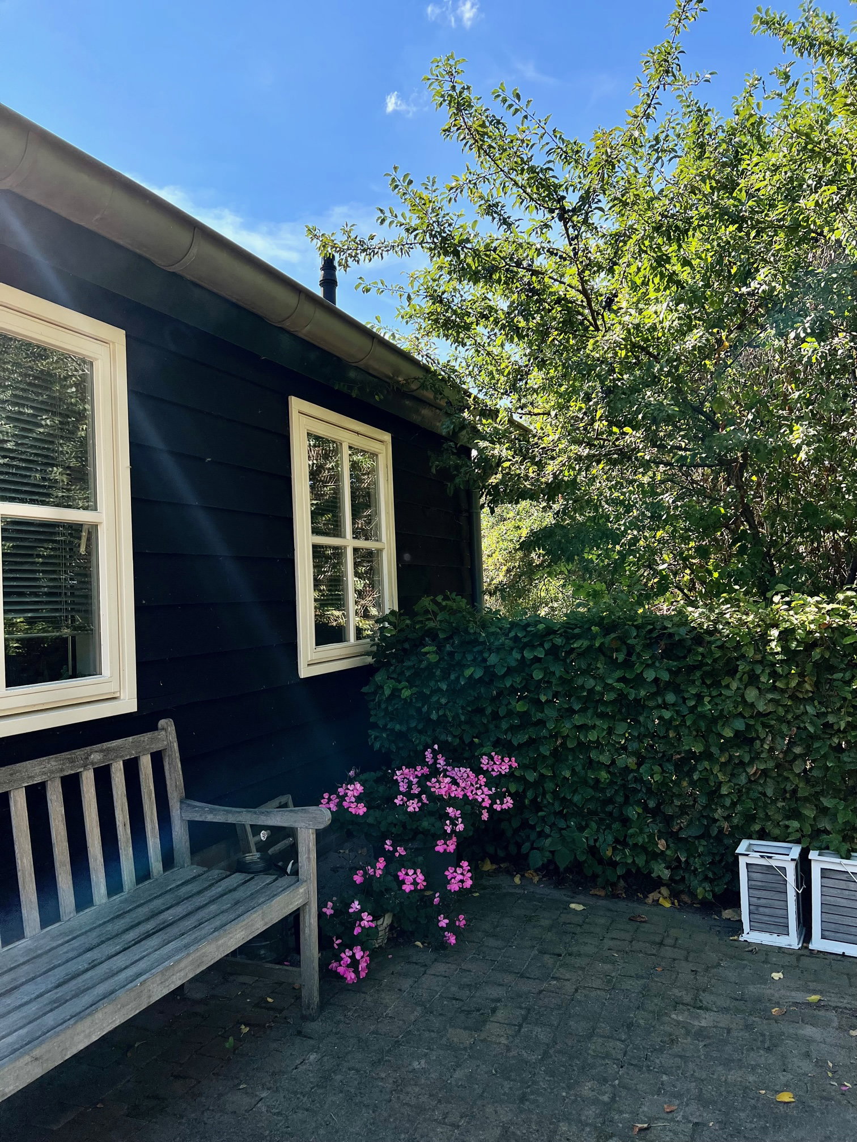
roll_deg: +2.6
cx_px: 428
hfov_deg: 53.1
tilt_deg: +2.3
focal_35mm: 26
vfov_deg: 67.3
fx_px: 858
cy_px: 571
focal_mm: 5.7
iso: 50
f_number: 1.5
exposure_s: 1/3077
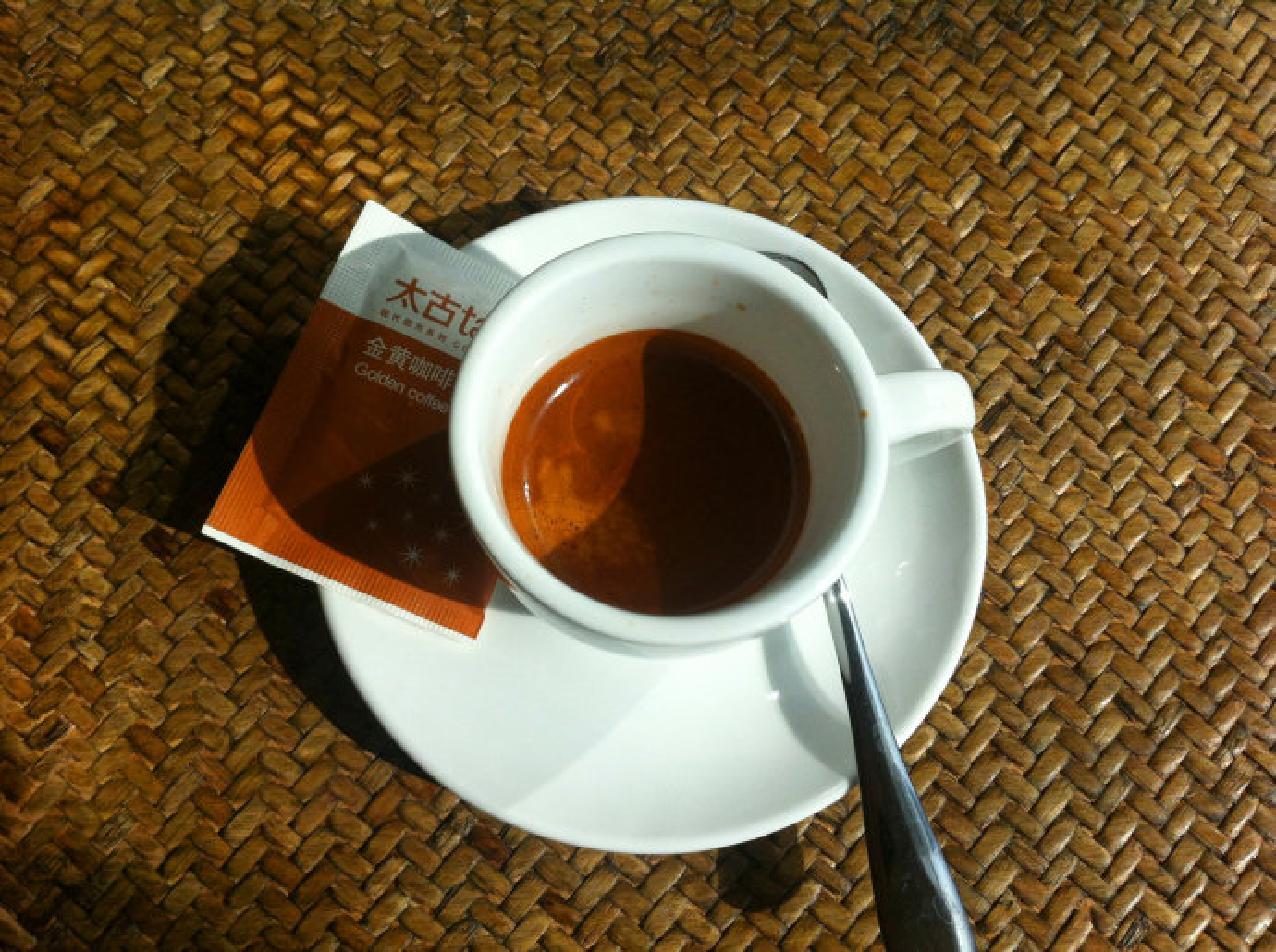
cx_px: 638
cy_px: 476
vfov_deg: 40.6
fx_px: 1288
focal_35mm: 35
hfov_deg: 52.7
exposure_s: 1/1005
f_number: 2.8
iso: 80
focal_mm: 3.85
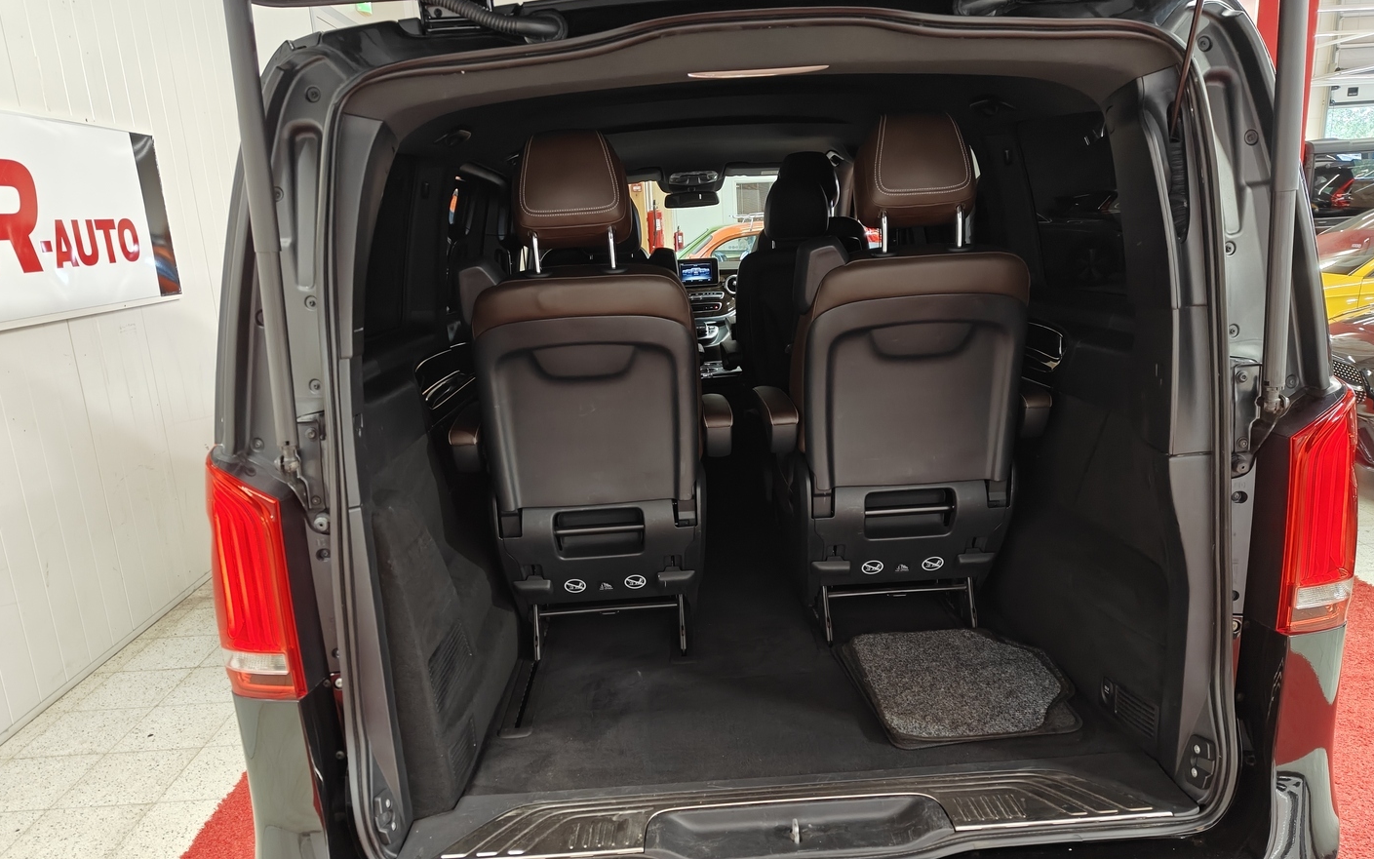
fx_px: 974
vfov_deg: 47.5
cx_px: 688
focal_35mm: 26
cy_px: 475
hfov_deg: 70.4
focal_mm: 5.59
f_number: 1.8
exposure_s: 1/50
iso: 160
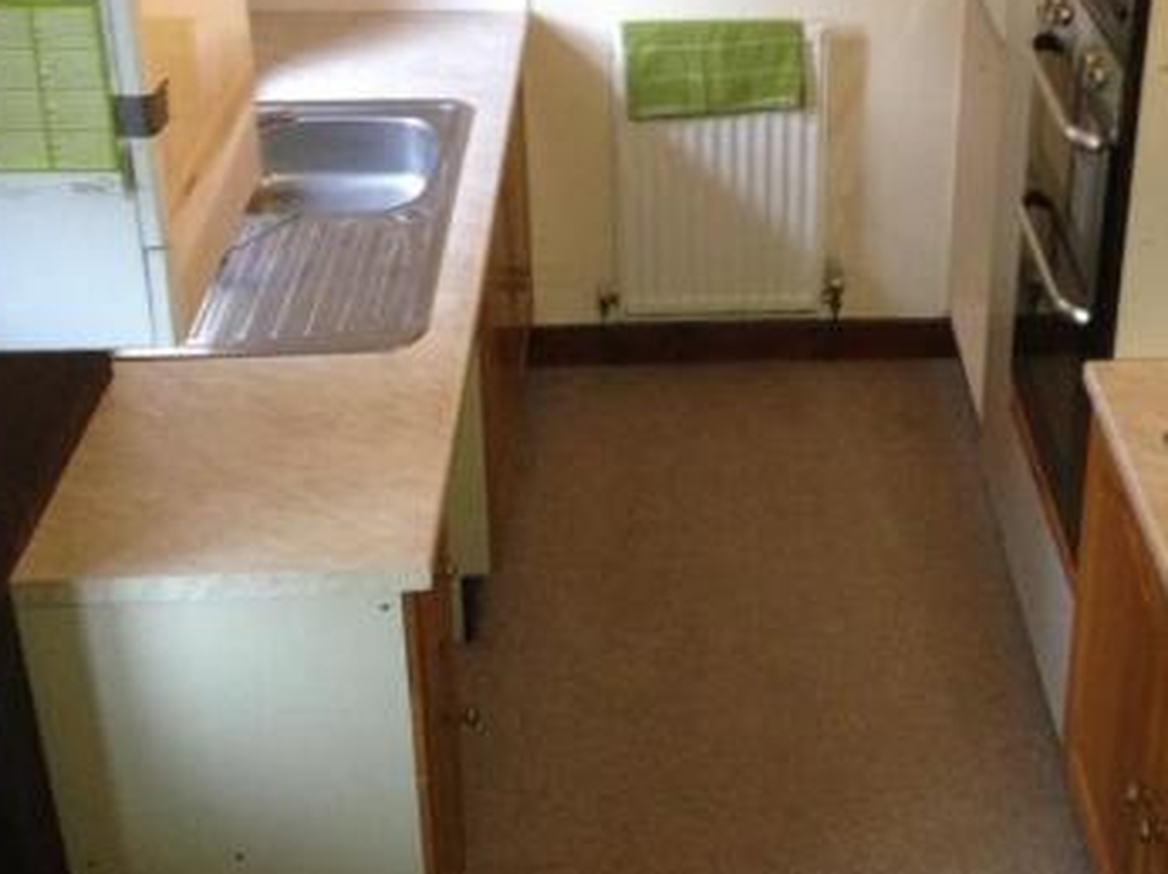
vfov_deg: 24.4
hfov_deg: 32.3
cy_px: 177
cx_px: 829
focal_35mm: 59
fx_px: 1989
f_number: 2.4
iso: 320
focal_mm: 4.28
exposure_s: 1/16
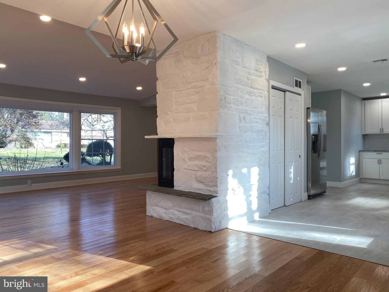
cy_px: 146
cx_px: 194
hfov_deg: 67.3
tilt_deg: -0.6
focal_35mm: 26
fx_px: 292
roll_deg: -0.2
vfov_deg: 53.1
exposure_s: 1/132
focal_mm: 4.25
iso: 32
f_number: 1.8
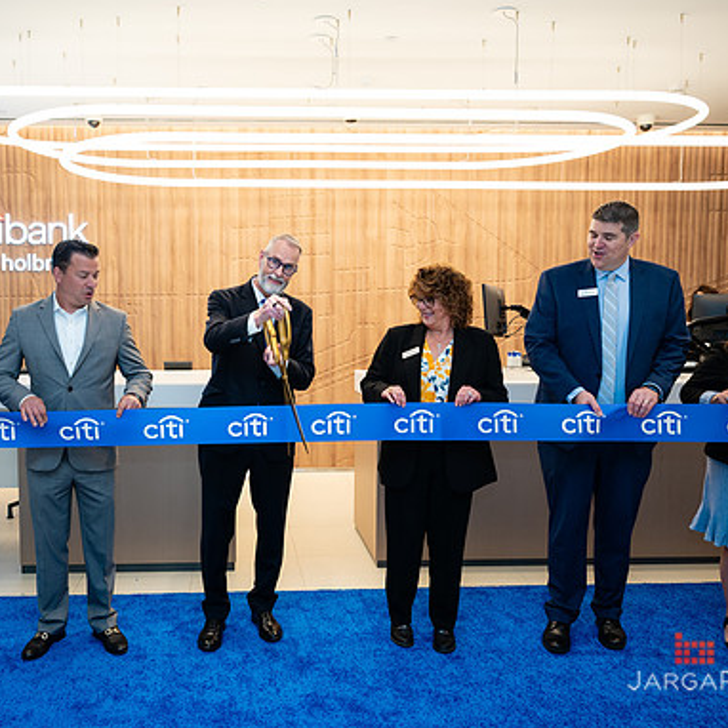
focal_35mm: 32
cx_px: 257
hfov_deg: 50.4
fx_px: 761
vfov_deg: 51.1
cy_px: 364
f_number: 3.5
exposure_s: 1/200
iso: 500
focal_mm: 24
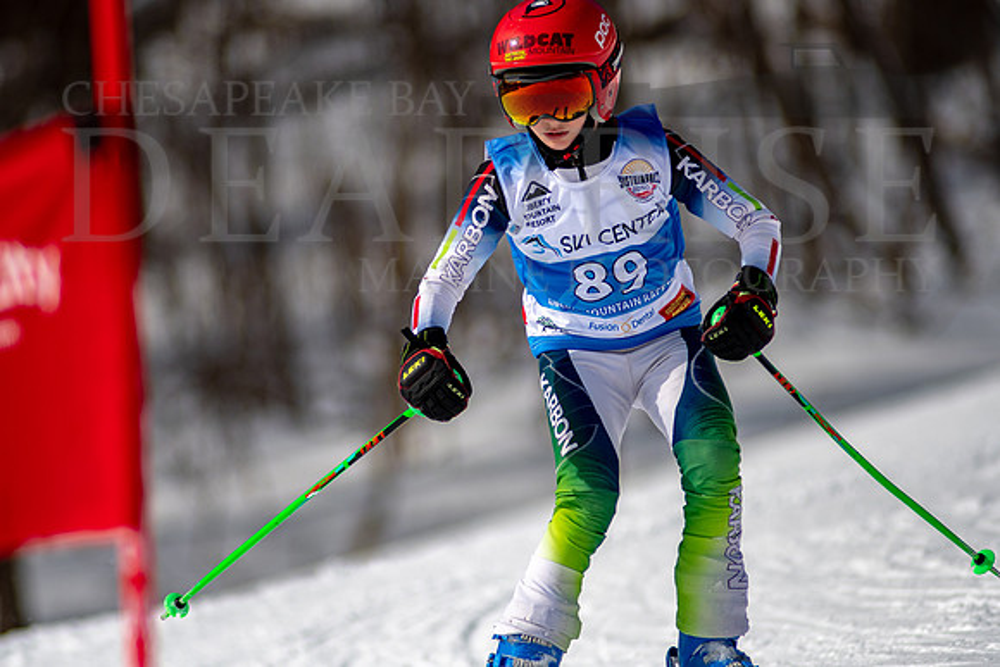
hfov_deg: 4.6
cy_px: 334
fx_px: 12502
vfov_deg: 3.1
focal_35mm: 450
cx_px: 500
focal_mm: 300
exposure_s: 1/6400
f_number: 2.8
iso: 100
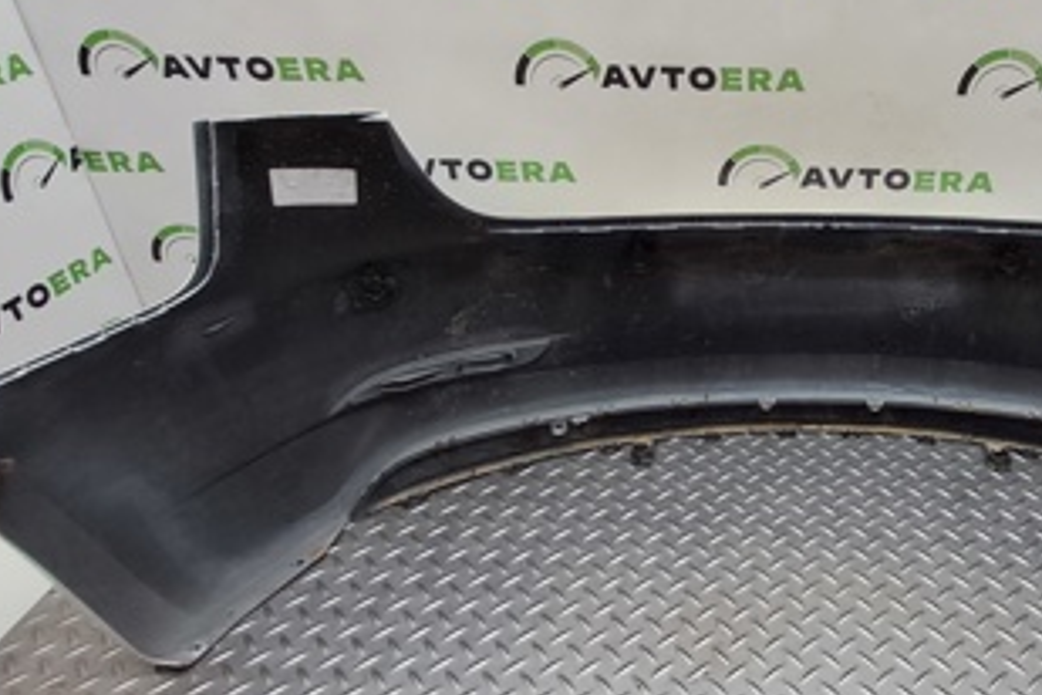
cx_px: 813
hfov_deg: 60.9
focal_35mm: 28
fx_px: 810
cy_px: 334
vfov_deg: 46.4
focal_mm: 1.13
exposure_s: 1/50
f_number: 2.2
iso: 64
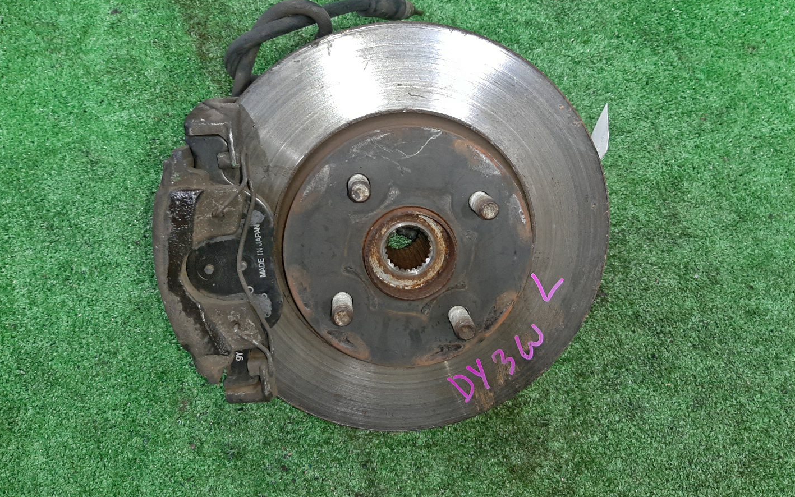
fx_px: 607
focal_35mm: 28
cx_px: 394
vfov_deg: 44.6
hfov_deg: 66.5
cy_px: 245
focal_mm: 3.93
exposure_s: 1/33
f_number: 1.7
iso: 171
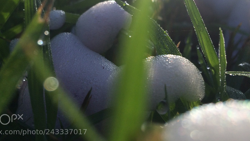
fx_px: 312
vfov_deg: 24.6
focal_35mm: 47
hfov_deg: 43.5
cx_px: 151
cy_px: 10
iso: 32
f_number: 2.2
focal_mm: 4.15
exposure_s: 1/562
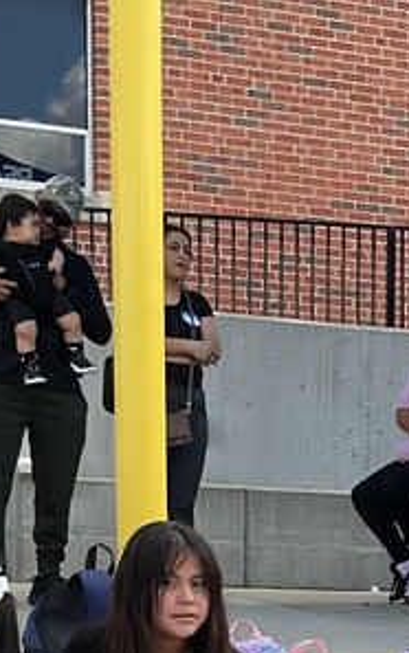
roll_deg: -0.6
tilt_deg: -9.4
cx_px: 563
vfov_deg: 18.3
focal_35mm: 106
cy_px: 842
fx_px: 1888
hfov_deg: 11.9
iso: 16
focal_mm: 3
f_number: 1.8
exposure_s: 1/500
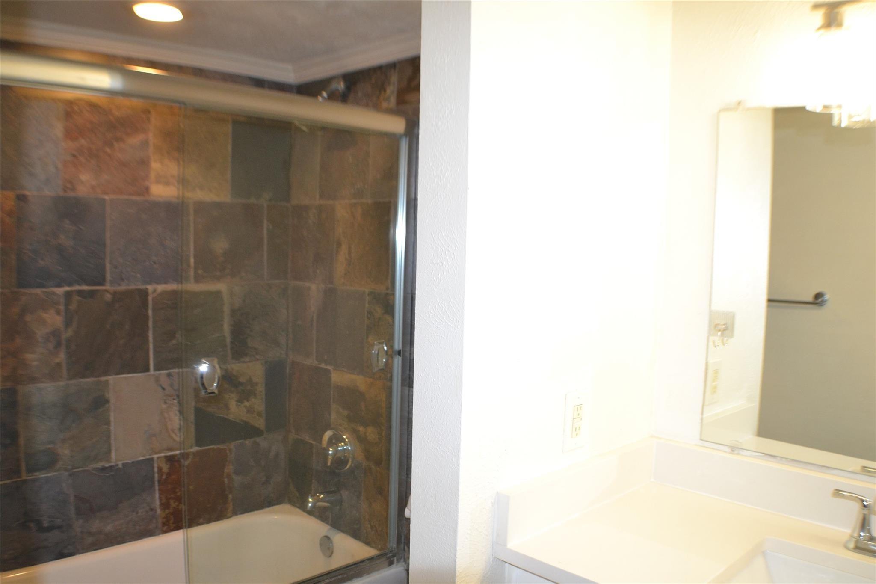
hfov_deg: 53.1
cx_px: 438
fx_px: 876
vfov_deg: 36.9
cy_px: 292
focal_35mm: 36
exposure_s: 1/60
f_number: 4
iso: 1000
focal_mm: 24
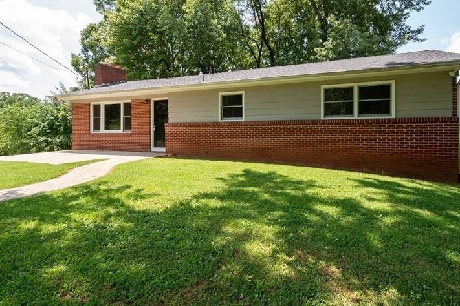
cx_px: 241
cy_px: 132
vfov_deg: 64.3
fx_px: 243
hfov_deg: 86.8
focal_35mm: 19
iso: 100
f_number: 9
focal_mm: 10
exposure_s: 1/50
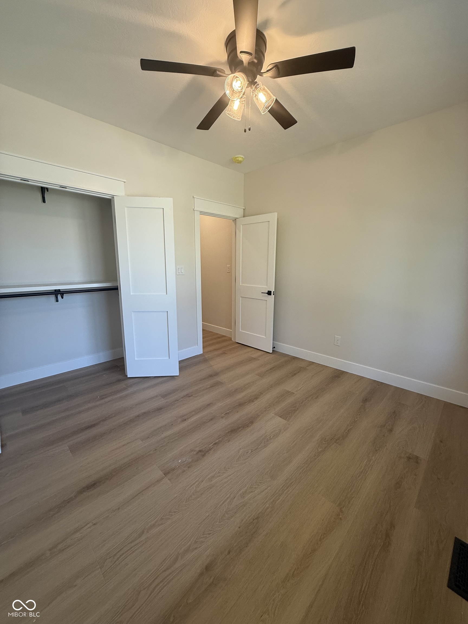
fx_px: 252
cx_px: 234
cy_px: 312
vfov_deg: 102.1
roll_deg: +0.3
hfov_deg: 85.7
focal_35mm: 14
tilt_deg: -10.0
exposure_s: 1/120
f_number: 2.2
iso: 125
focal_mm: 2.22
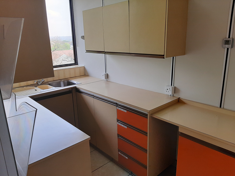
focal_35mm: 27
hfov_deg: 65.3
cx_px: 118
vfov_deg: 51.4
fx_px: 183
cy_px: 88
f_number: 1.7
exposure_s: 1/291
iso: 40
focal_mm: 3.93
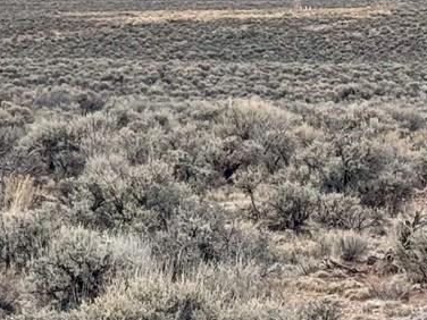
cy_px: 101
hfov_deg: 9.6
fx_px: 2516
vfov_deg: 7.3
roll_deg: -0.7
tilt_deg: -4.2
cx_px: 396
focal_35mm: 204
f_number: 1.78
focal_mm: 6.76
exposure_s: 1/3817
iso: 64
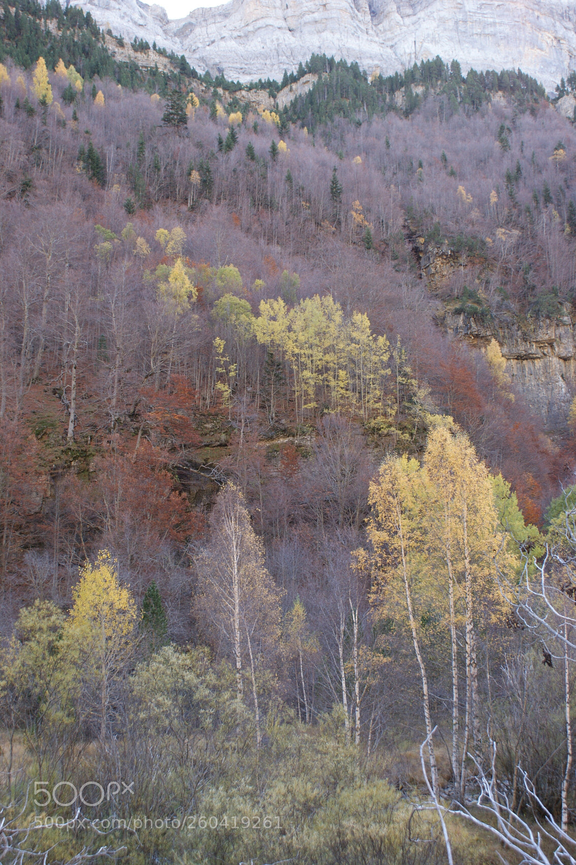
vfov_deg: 46.4
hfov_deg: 31.9
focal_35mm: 42
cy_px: 432
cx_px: 288
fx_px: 1008
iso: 125
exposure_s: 1/50
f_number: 4.5
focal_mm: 28
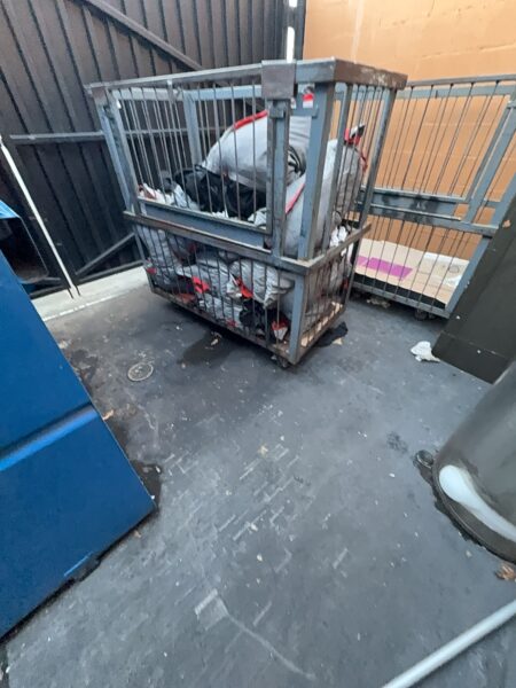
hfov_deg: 85.7
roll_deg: -0.4
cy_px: 344
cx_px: 258
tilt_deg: -44.2
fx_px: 278
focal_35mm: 14
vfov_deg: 102.1
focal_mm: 2.22
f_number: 2.2
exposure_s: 1/61
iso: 500
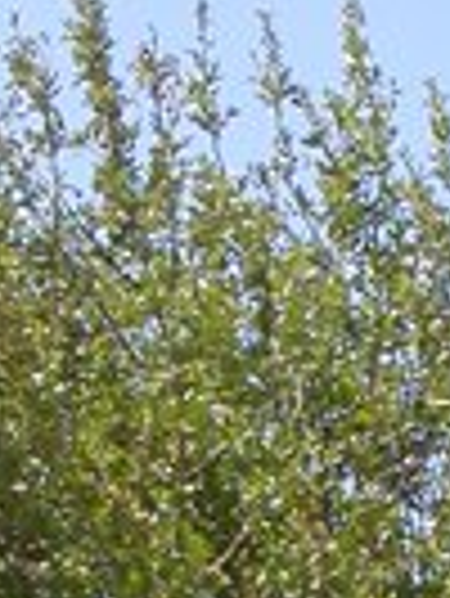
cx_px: 369
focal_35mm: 187
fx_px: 3236
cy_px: 1034
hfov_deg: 7.9
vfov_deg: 10.1
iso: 100
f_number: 7.5
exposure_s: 1/200
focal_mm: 8.2
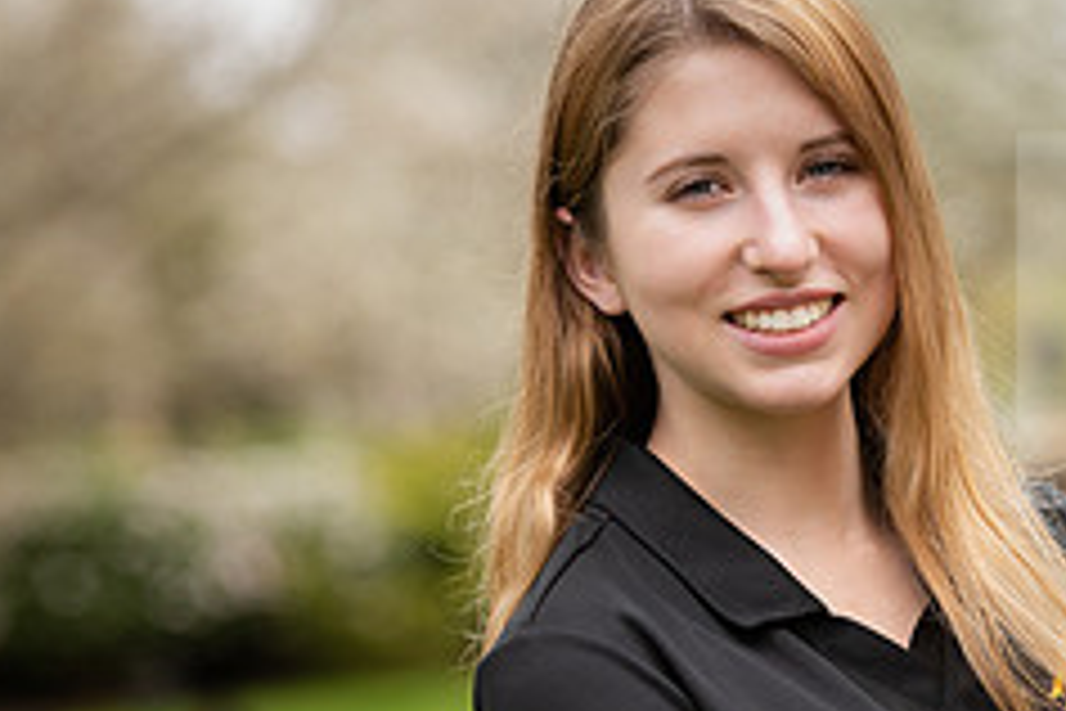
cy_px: 677
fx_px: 8705
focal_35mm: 294
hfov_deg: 7.0
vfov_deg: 4.7
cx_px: 882
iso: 64
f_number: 4
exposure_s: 1/200
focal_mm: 120
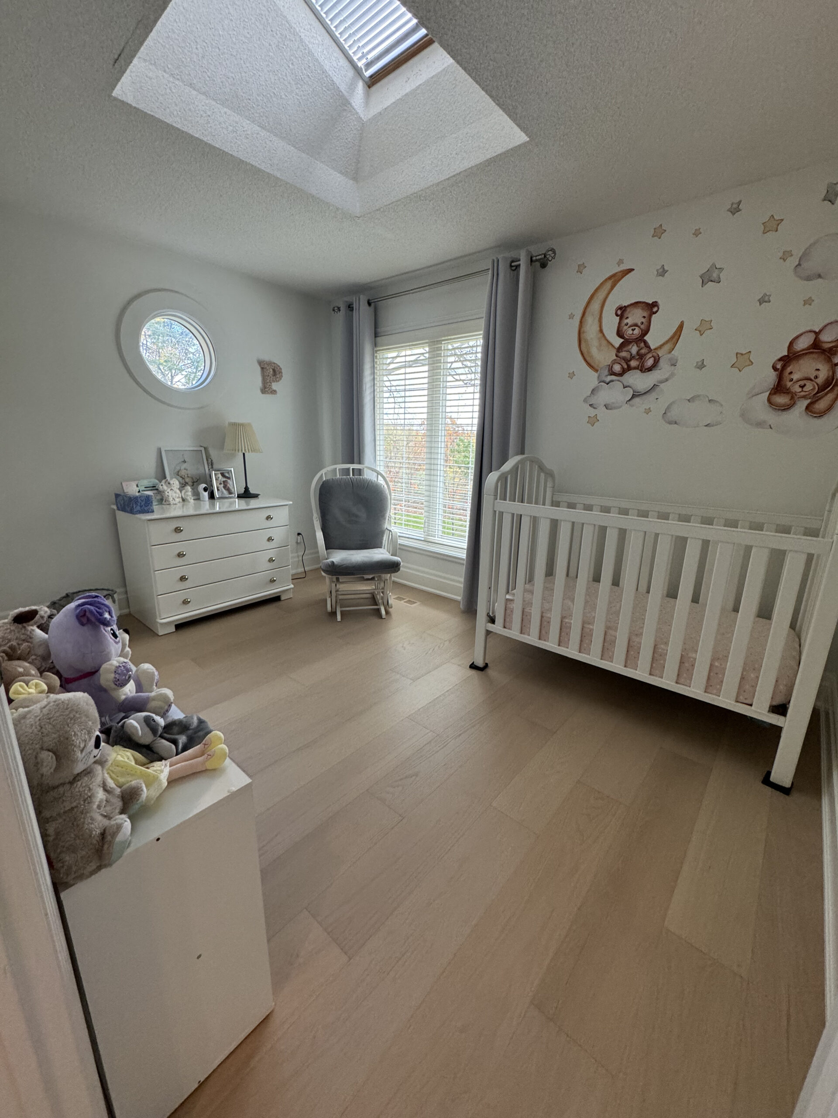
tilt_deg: -14.3
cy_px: 559
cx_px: 419
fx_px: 452
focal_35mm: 14
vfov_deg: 102.1
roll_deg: -1.4
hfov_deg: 85.7
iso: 250
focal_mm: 2.22
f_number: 2.2
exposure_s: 1/120
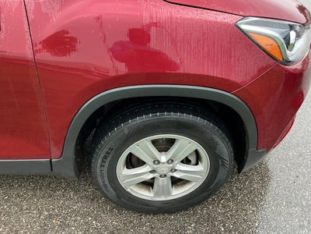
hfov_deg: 63.4
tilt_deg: -35.5
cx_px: 156
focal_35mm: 28
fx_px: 252
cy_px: 117
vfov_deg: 49.7
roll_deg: +1.2
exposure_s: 1/83
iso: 64
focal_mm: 3
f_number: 1.8
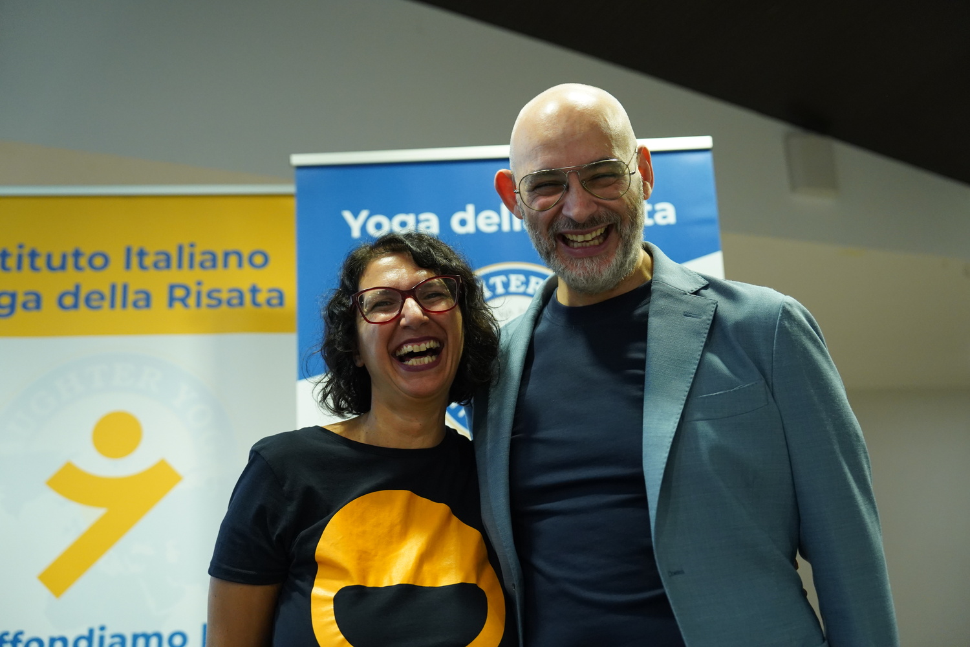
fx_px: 1239
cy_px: 324
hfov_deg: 42.7
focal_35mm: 46
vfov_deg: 29.2
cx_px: 485
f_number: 2.8
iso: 4000
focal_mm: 46
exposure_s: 1/250
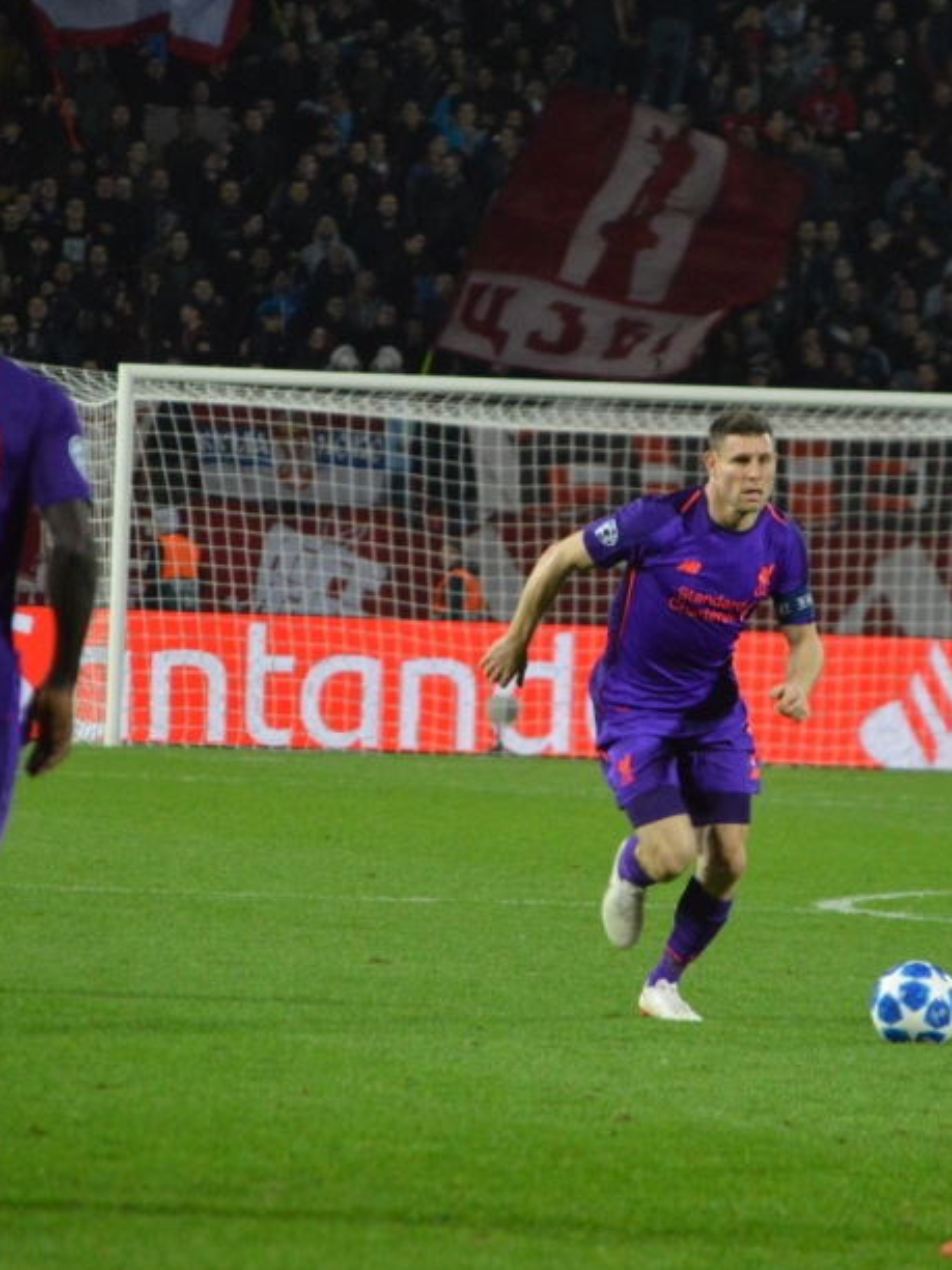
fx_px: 17674
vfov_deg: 4.1
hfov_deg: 3.1
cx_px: 608
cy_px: 592
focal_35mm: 482
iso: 3200
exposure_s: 1/400
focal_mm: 200
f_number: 6.3
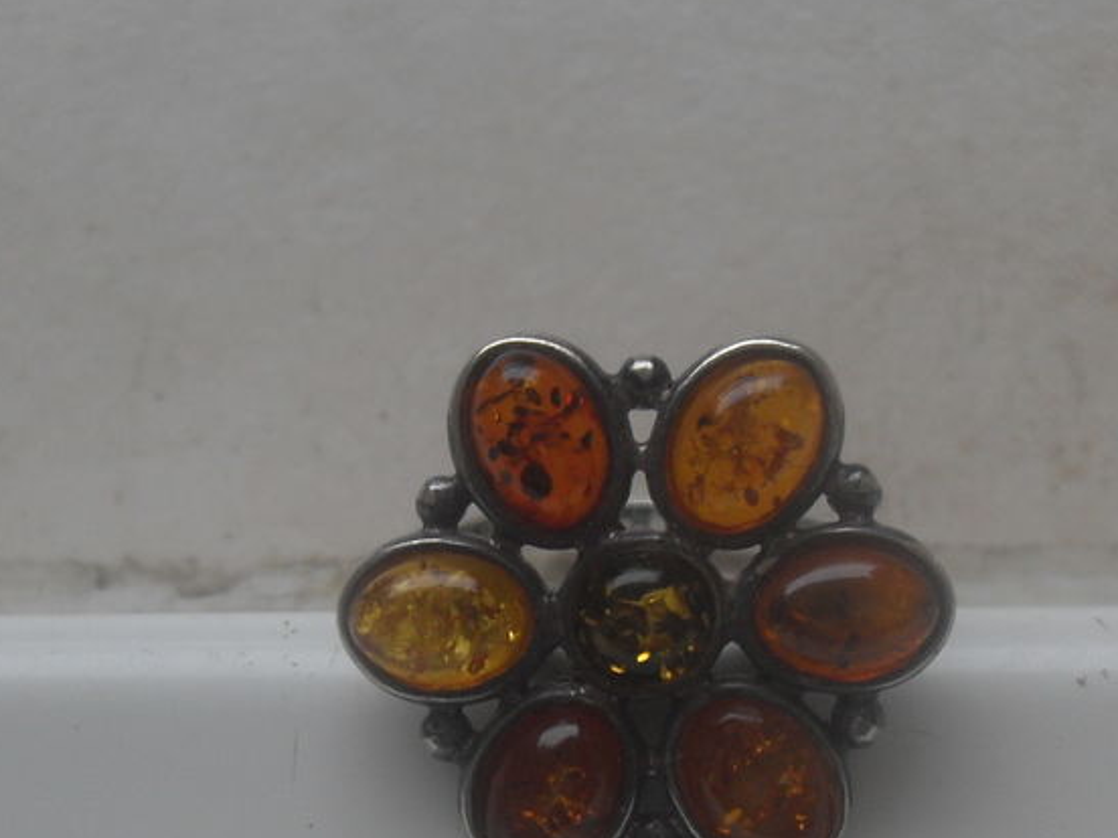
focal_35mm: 67
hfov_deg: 29.0
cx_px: 610
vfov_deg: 21.7
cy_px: 666
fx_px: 2164
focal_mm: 6.3
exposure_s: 1/180
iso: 80
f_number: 2.8
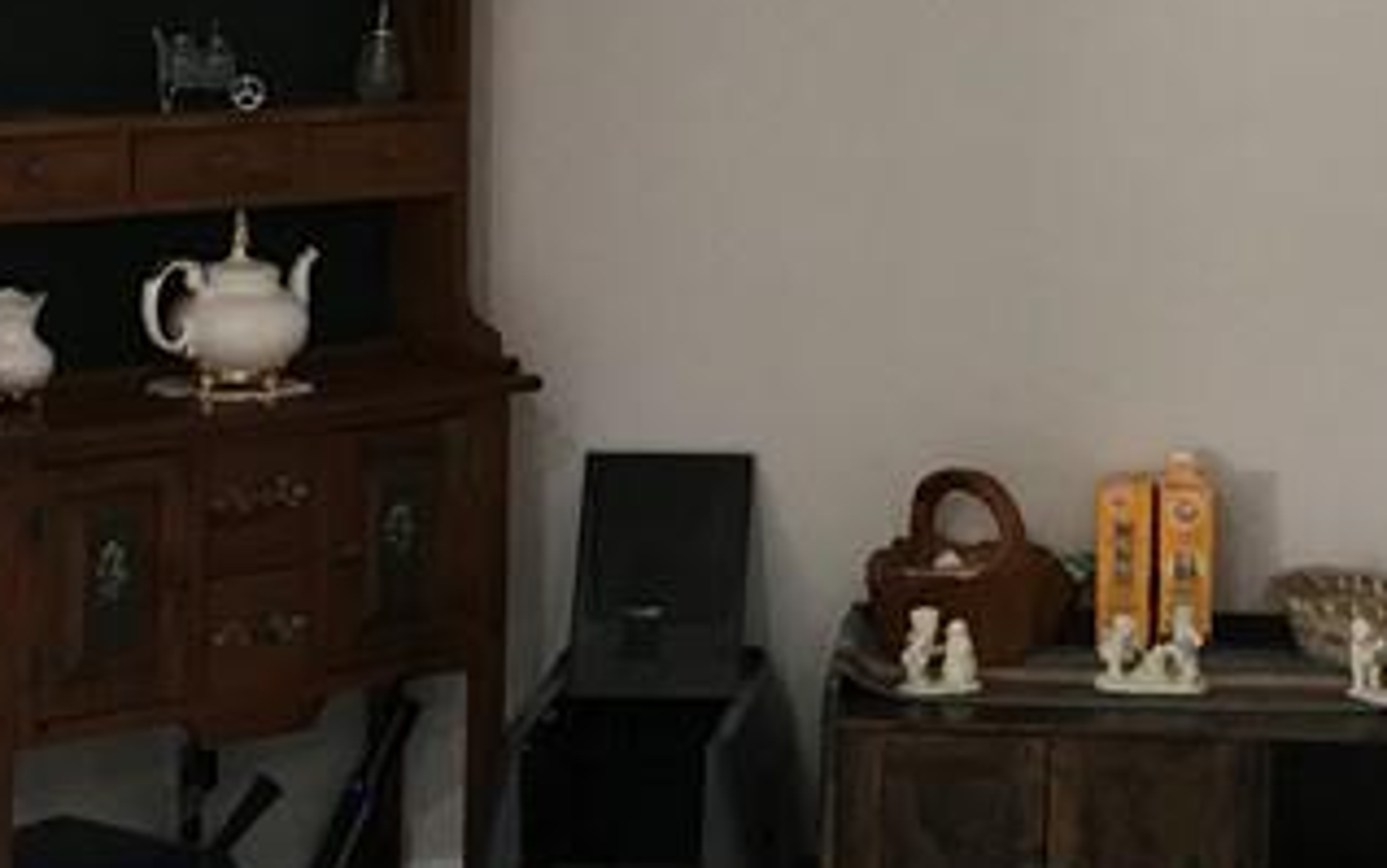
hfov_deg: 20.9
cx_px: 885
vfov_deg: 13.2
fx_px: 3744
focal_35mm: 99
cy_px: 157
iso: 100
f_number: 2.2
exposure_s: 1/30
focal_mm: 4.15
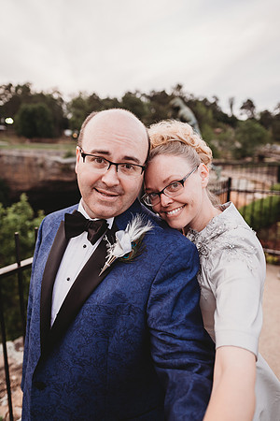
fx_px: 280
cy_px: 210
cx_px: 140
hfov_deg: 53.1
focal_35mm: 24
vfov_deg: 73.7
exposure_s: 1/250
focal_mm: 24
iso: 250
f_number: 2.5
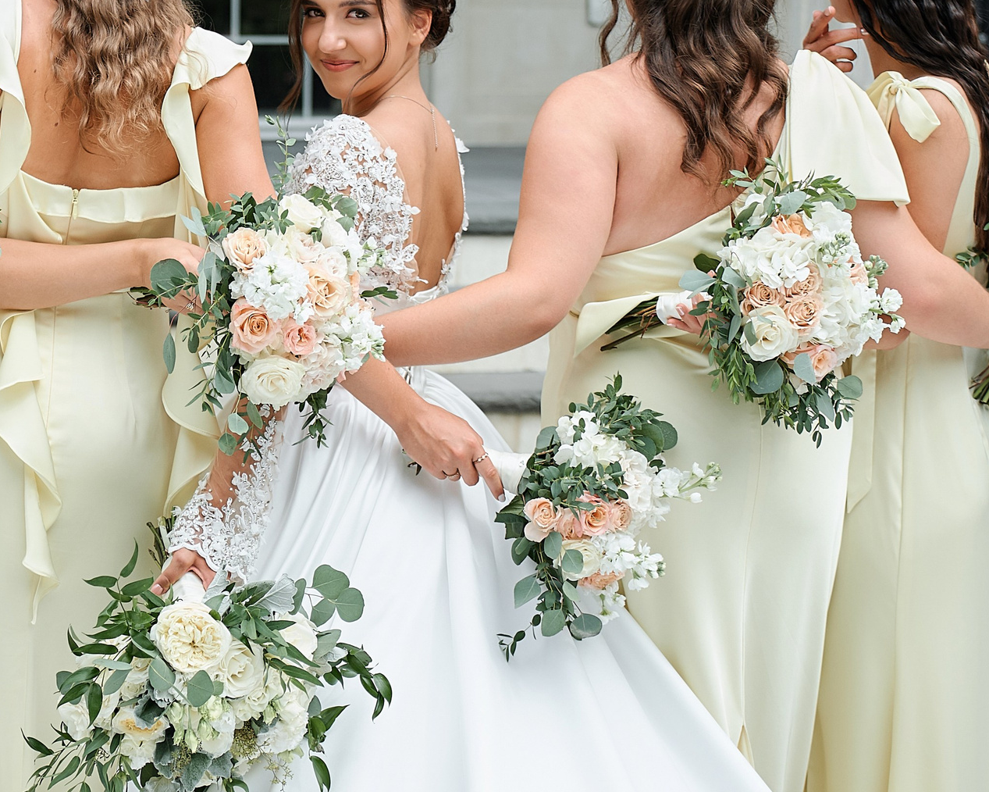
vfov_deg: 16.9
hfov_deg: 20.8
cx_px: 193
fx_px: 2664
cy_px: 328
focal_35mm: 91
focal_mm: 48
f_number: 2.8
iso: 400
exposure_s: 1/3200
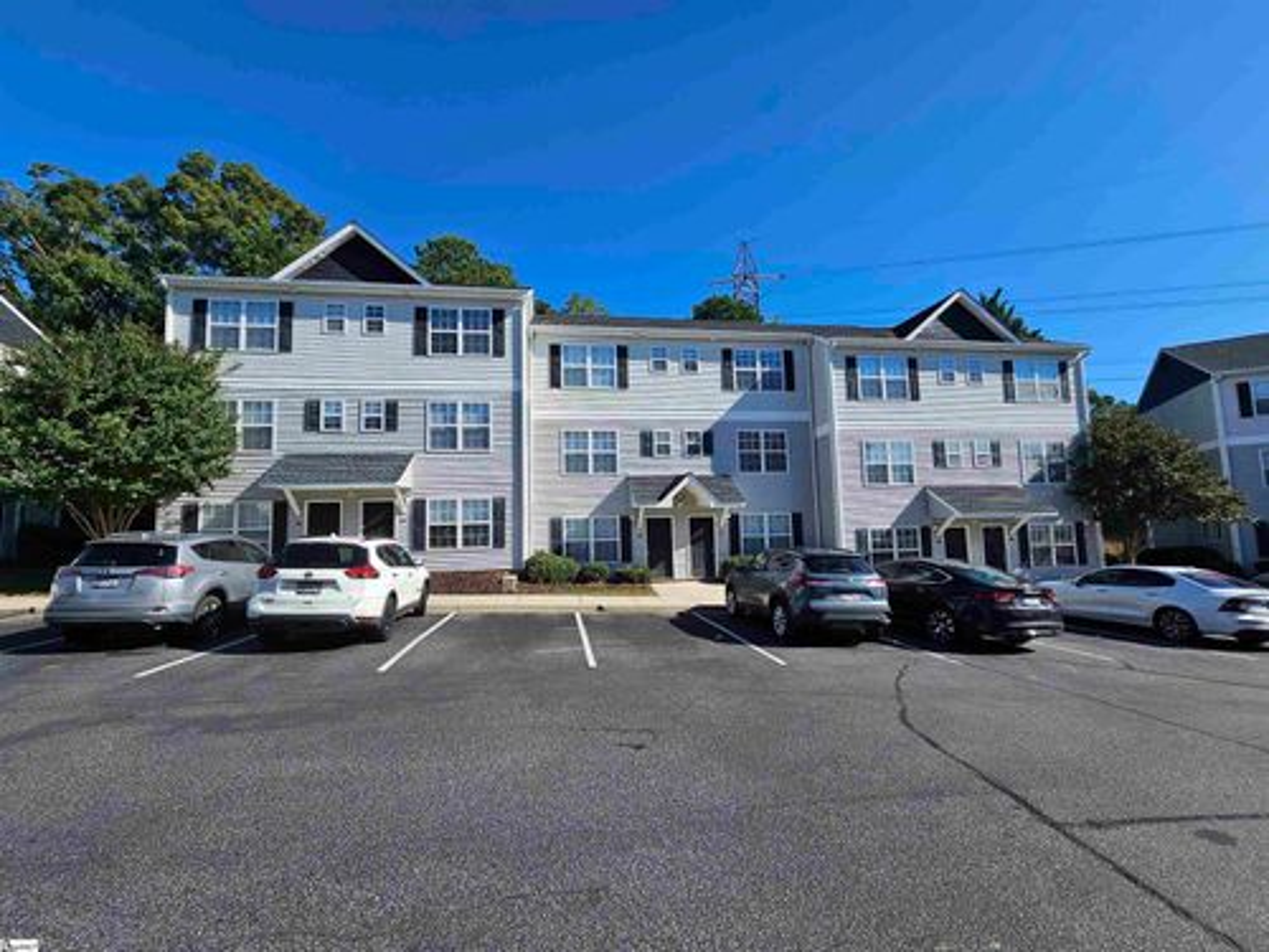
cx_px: 634
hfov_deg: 106.2
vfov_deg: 89.9
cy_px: 476
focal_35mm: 13
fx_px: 477
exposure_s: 1/2060
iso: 50
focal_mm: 2.2
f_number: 2.2
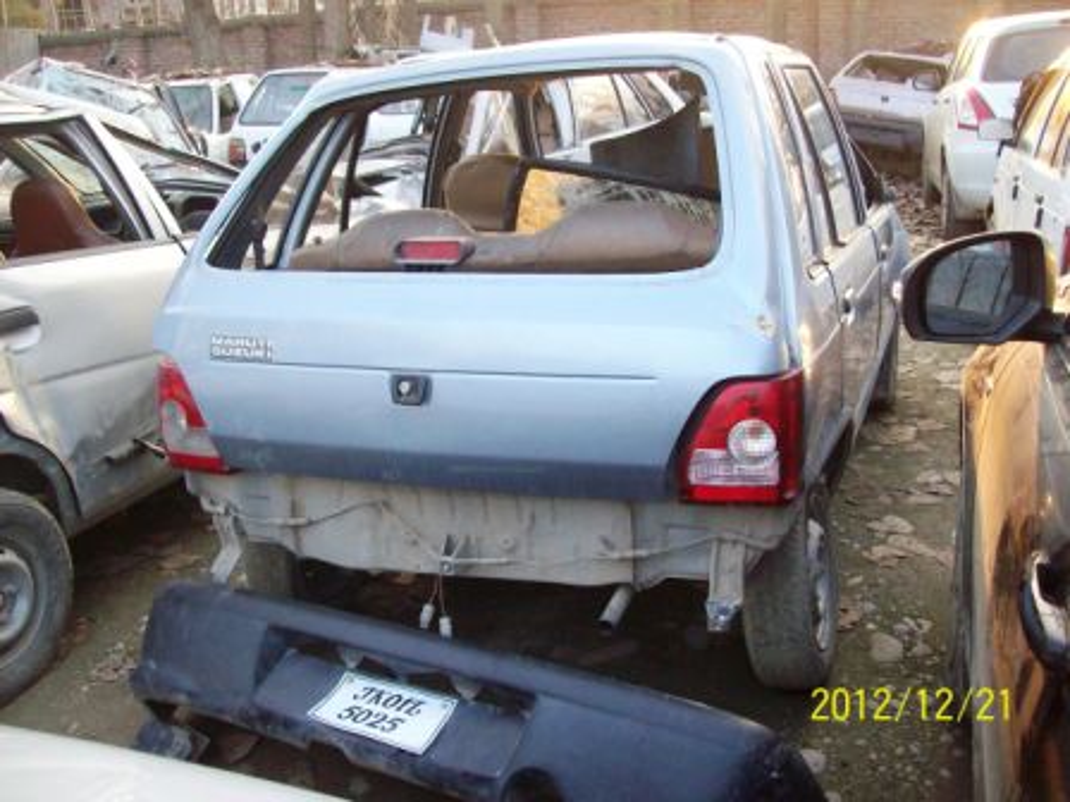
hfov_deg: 51.4
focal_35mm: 36
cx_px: 535
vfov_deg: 39.7
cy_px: 401
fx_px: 1113
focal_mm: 6
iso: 200
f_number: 2.7
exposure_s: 1/142
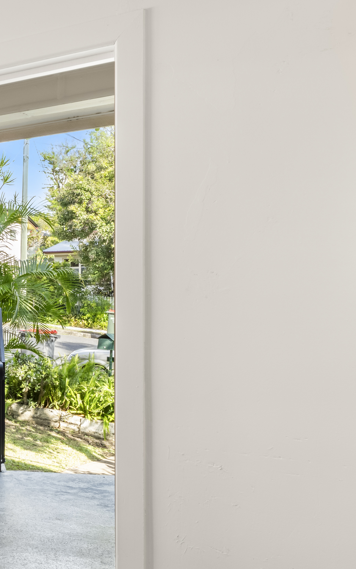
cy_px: 309
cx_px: -242
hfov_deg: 19.6
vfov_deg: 38.2
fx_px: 823
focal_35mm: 53
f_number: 10
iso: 320
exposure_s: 1/3
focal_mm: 15.9
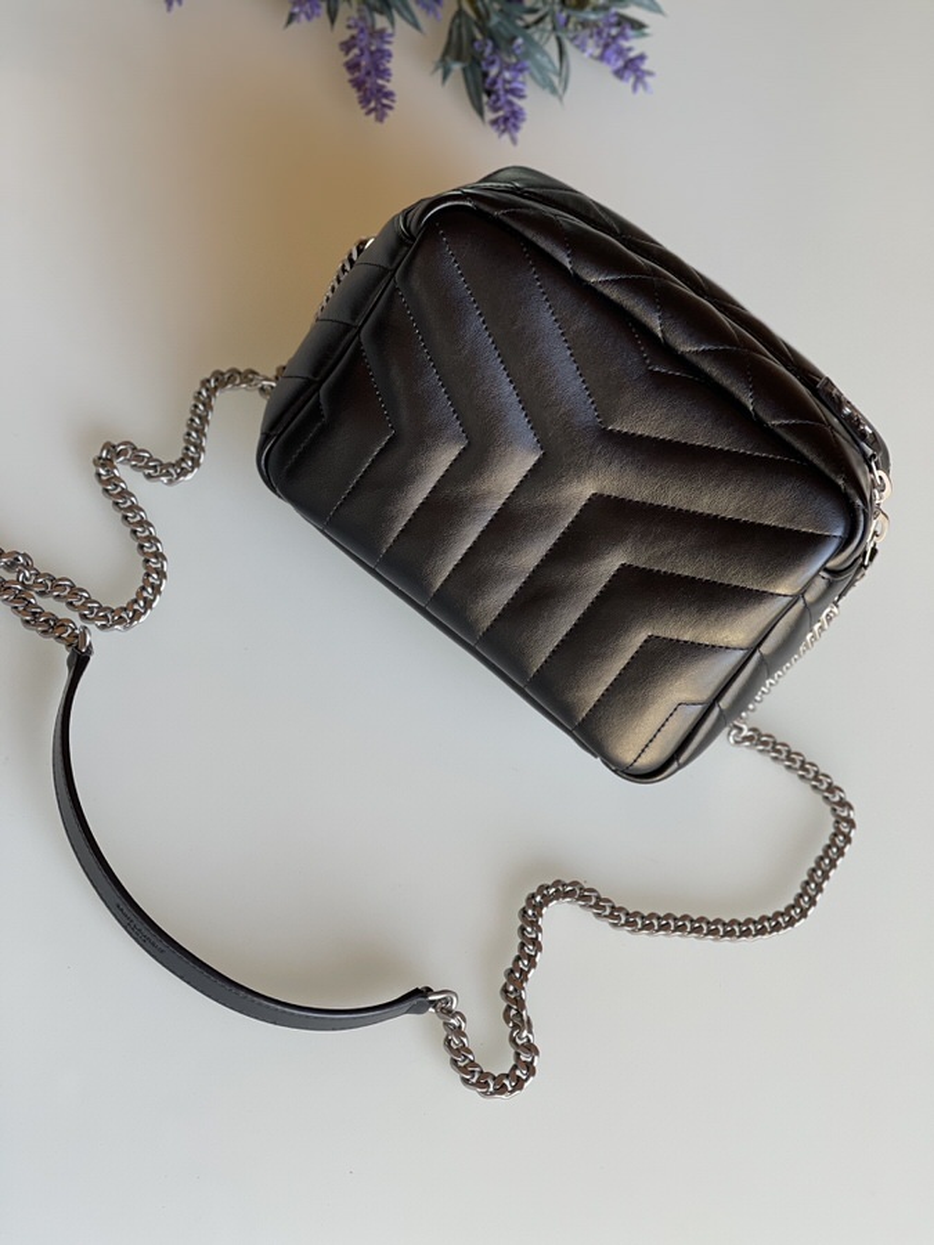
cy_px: 622
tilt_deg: -54.1
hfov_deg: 22.9
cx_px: 467
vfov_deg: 30.3
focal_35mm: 64
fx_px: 2302
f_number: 2.2
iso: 80
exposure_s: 1/121
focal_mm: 7.5
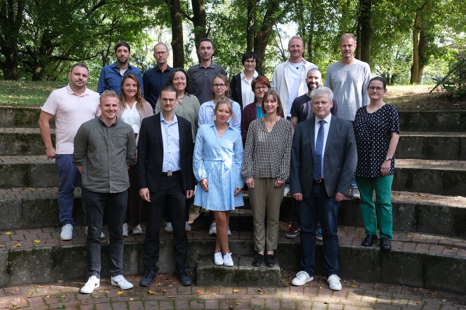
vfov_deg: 35.9
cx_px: 233
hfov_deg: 51.9
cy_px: 155
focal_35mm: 37
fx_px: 479
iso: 400
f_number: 5.6
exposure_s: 1/105
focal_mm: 24.9
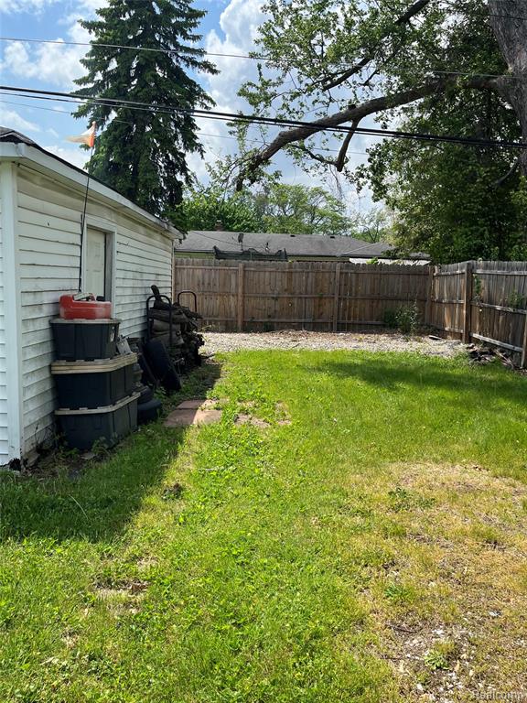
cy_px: 352
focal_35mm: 26
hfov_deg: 53.1
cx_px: 264
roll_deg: -0.8
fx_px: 528
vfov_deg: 67.3
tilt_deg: -6.1
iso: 50
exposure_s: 1/2410
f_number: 1.6
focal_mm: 5.1
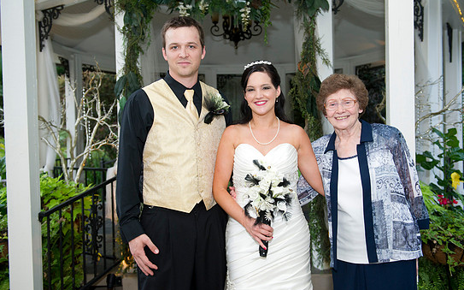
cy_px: 144
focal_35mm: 37
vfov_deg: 34.4
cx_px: 241
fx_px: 468
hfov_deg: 52.7
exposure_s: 1/100
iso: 800
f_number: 3.5
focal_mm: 34
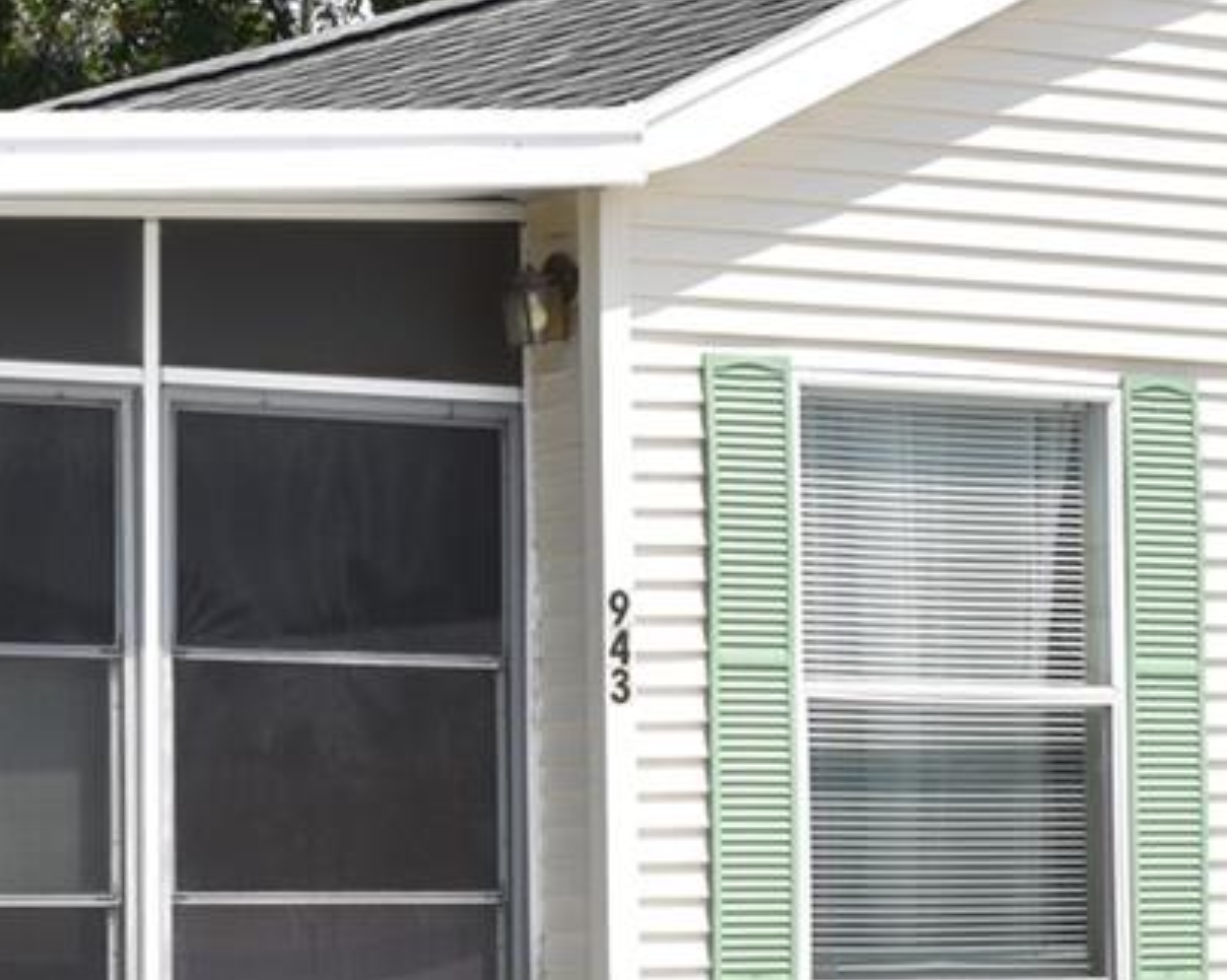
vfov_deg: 10.2
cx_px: 15
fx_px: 5476
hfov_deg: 12.6
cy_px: 819
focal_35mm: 151
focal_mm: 27
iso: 100
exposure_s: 1/200
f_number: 13
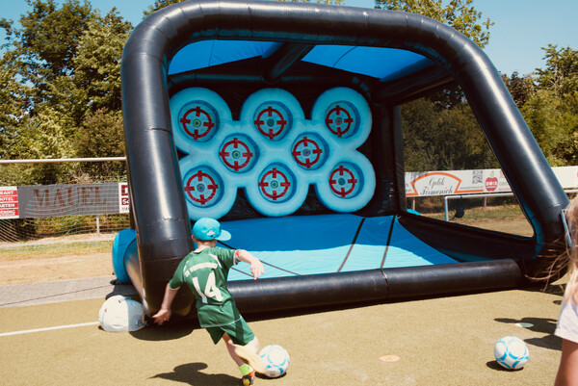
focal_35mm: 32
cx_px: 289
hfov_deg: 58.7
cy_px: 193
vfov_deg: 41.2
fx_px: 514
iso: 100
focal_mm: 32
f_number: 8
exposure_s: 1/250
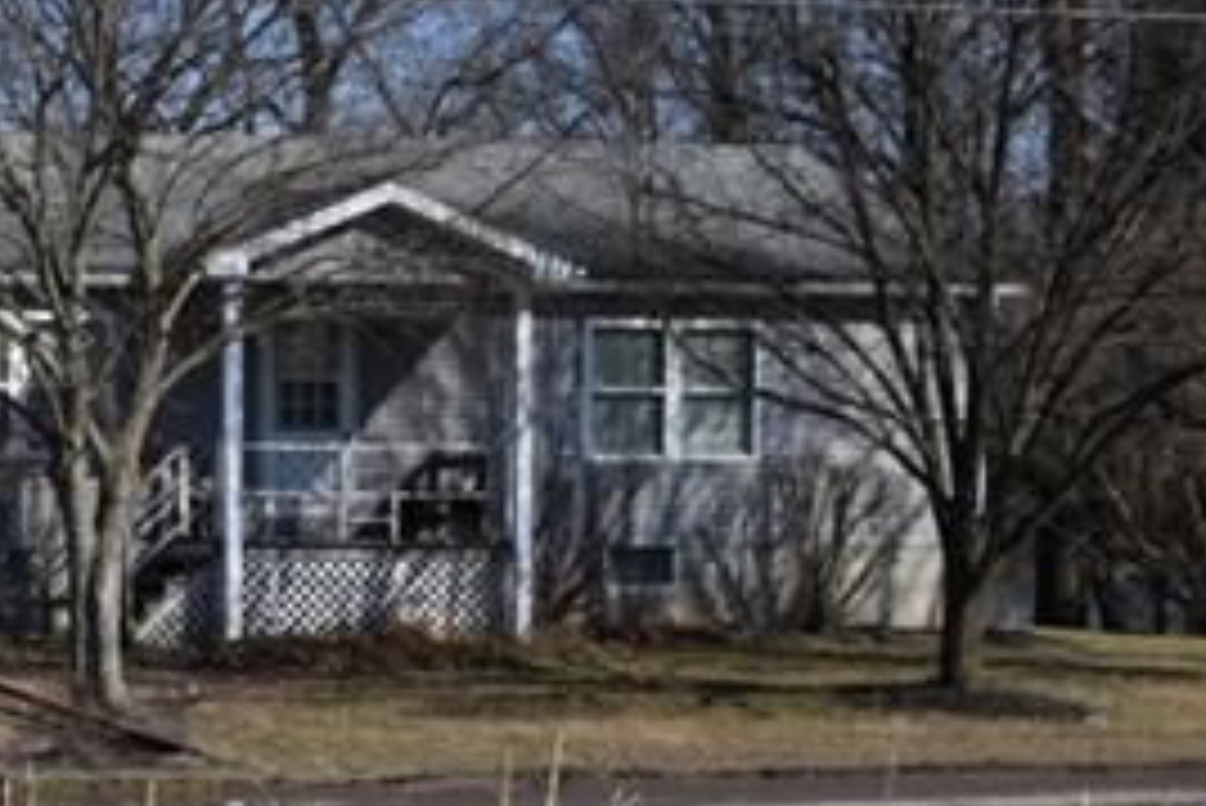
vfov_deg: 14.7
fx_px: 3117
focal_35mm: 93
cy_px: 518
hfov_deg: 20.6
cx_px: -189
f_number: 10
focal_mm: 26
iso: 200
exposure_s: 1/400
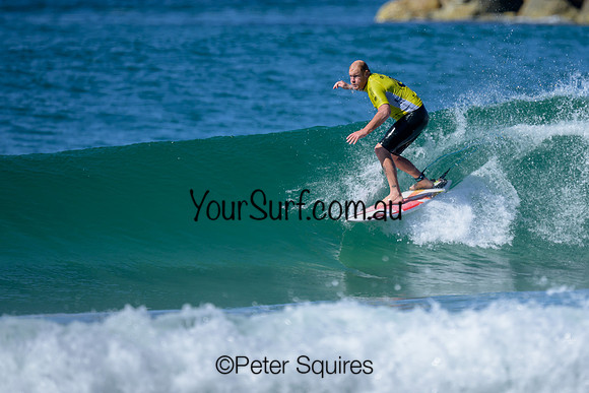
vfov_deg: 1.3
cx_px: 400
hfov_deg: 1.9
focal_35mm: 1100
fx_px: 17998
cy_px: 153
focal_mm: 800
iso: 320
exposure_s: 1/2000
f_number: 6.3
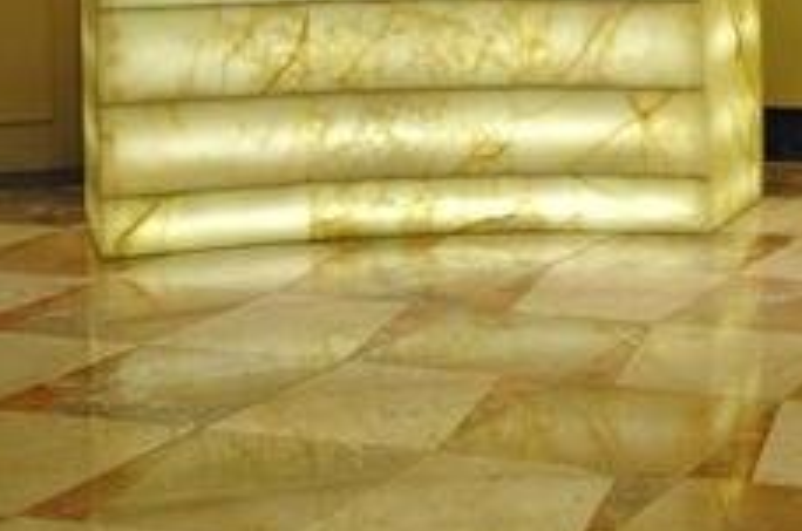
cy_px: -109
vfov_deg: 13.5
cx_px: 1031
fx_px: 2179
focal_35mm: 98
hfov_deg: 19.3
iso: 640
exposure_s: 1/60
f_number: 3.8
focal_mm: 24
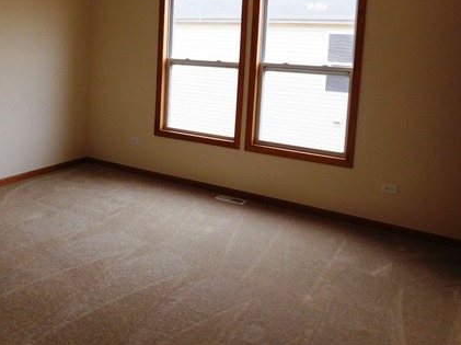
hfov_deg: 51.7
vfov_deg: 39.7
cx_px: 155
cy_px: 93
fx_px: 466
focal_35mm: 35
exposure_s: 1/125
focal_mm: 4
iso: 125
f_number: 3
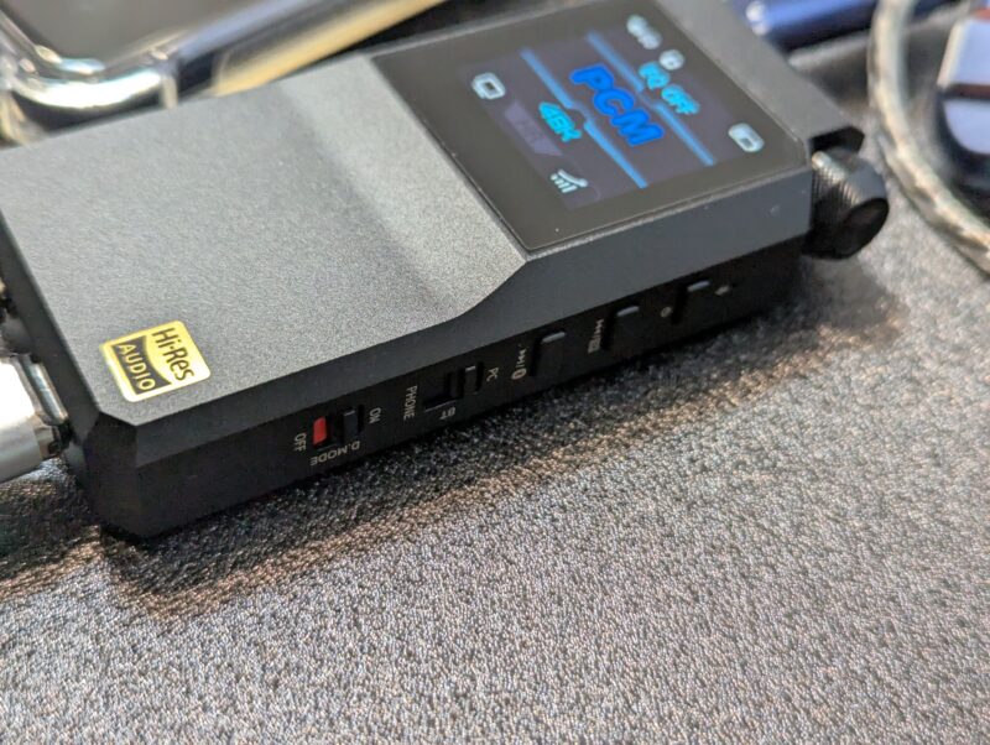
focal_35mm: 48
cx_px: 495
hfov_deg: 39.6
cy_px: 372
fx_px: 1374
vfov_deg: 30.3
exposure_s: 1/46.5
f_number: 1.85
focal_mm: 6.81
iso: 646
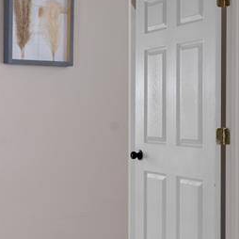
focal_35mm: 72
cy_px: 133
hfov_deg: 23.3
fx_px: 562
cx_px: 20
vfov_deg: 24.0
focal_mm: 21
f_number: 9
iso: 320
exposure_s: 1/2
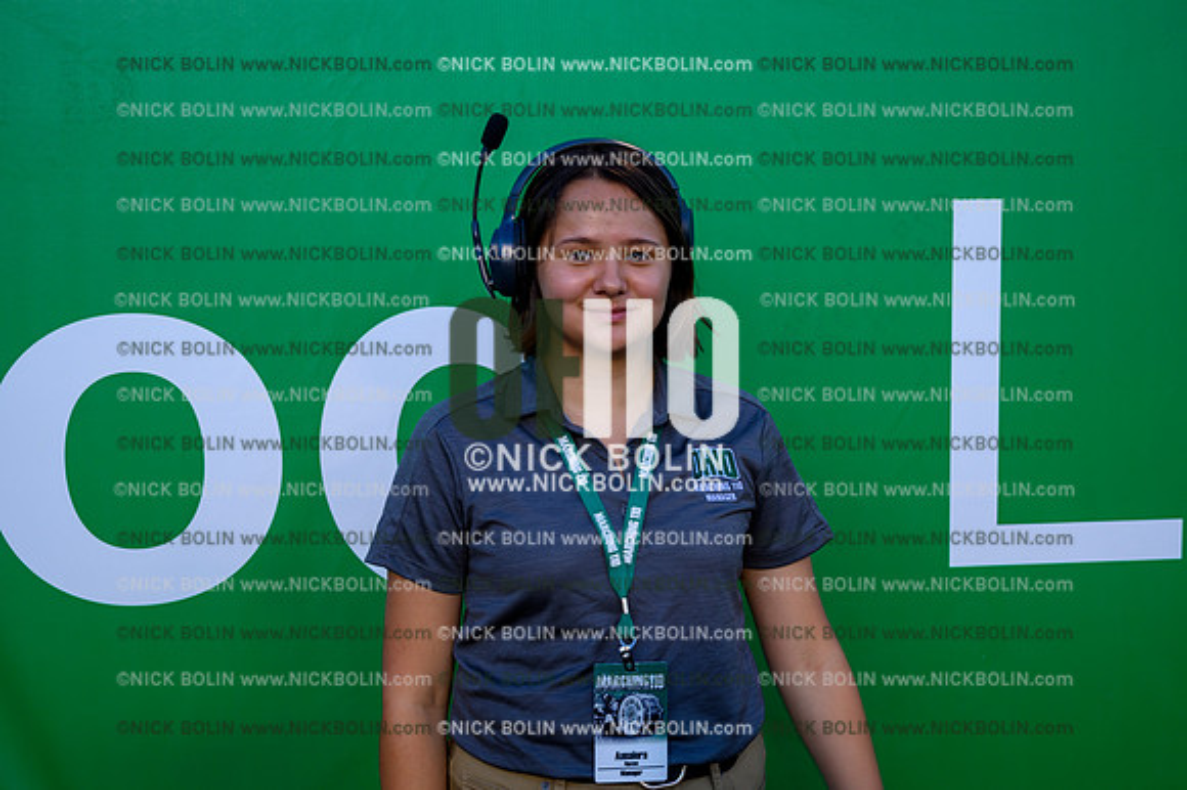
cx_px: 594
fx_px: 1483
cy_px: 395
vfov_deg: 29.8
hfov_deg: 43.6
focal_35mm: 45
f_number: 4
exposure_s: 1/50
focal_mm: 45
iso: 100
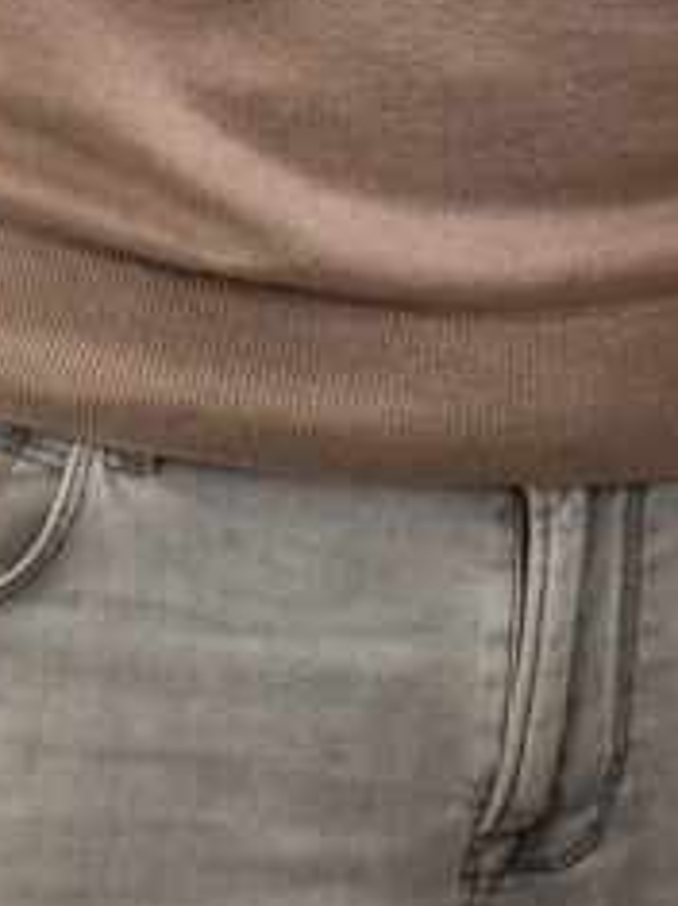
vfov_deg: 7.1
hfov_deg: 5.5
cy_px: -952
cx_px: 874
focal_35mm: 270
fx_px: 7057
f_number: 2.8
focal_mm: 31
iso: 800
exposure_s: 1/250
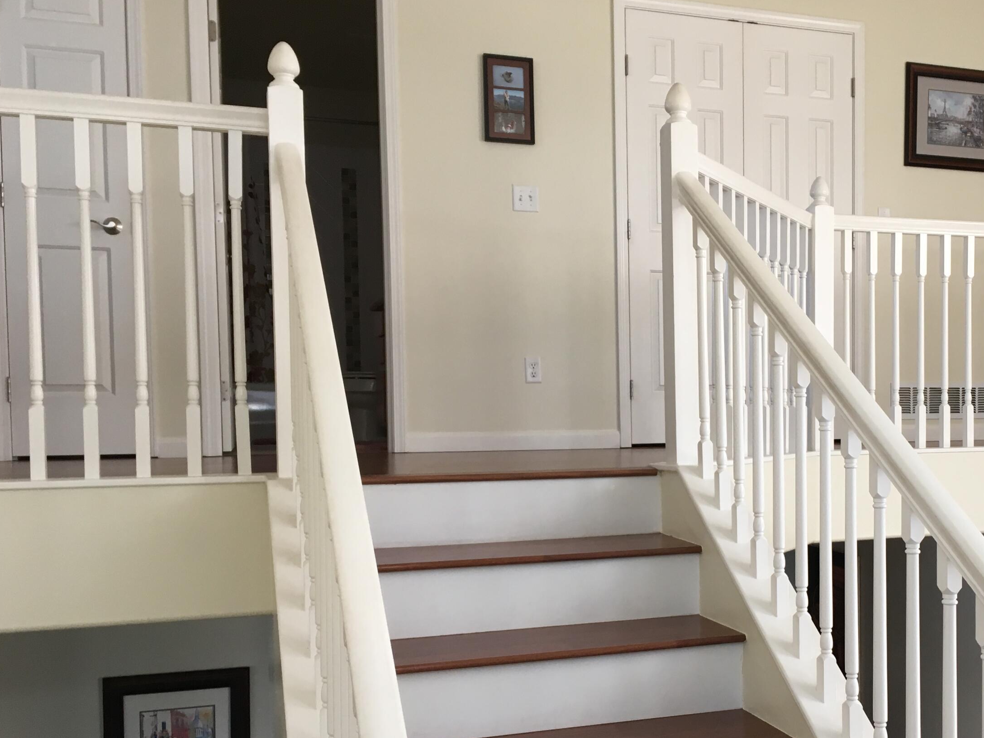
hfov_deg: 46.0
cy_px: 463
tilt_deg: -2.8
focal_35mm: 40
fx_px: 1137
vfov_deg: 35.7
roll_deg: +1.7
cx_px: 661
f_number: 2.2
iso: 25
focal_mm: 4.15
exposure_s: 1/30
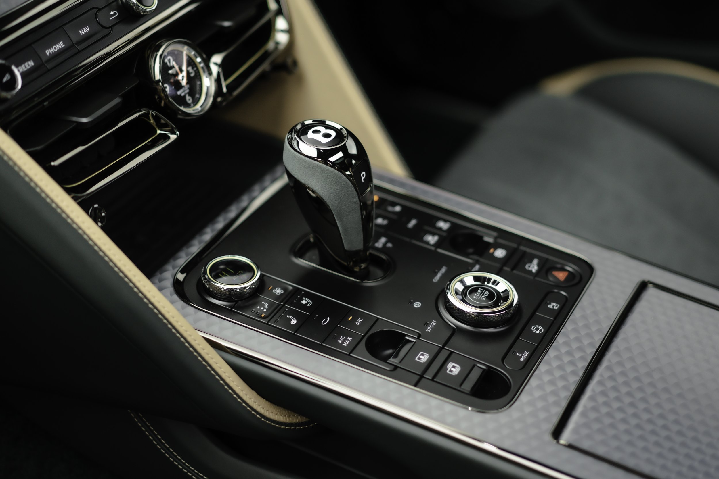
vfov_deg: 20.6
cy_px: 201
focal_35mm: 66
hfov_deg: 30.5
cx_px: 384
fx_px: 1317
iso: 800
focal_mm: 55
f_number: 1.8
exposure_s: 1/500
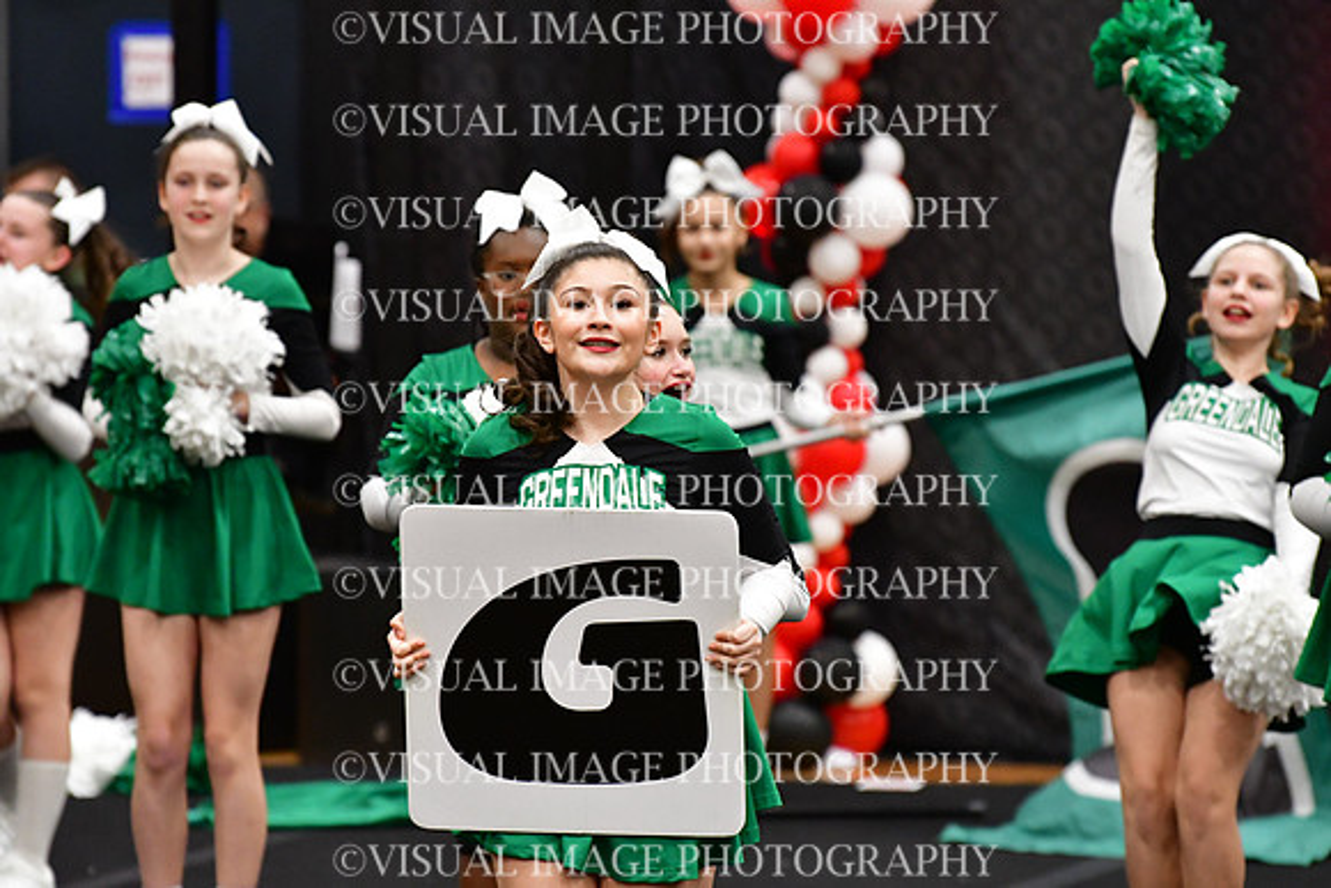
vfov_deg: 4.6
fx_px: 11094
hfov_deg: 6.9
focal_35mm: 300
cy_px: 444
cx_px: 666
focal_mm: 200
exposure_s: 1/500
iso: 5000
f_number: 3.5
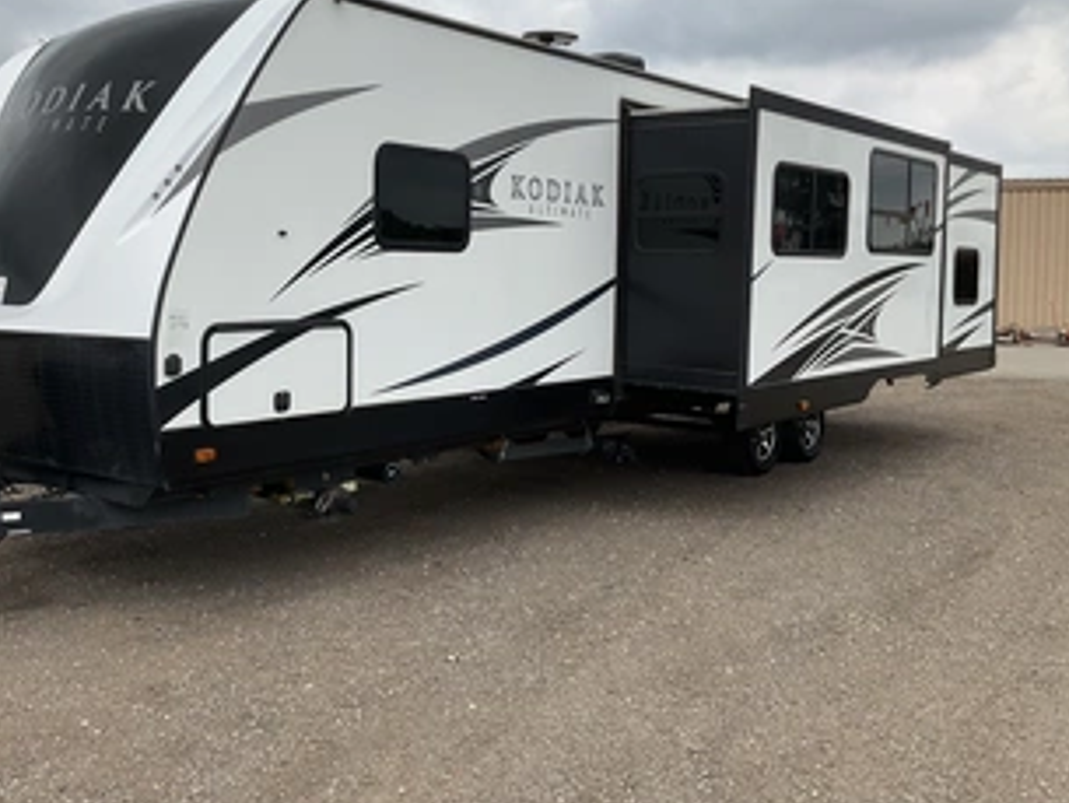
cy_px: 312
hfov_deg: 48.5
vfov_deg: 37.6
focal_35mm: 38
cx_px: 407
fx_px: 1174
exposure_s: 1/1195
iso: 25
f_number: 1.8
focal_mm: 3
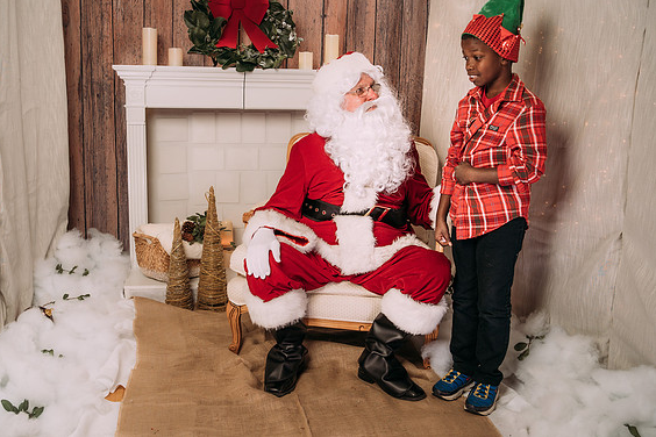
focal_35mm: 38
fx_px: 692
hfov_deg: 50.7
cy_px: 213
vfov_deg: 35.1
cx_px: 316
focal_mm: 35
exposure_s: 1/100
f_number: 5
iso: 100
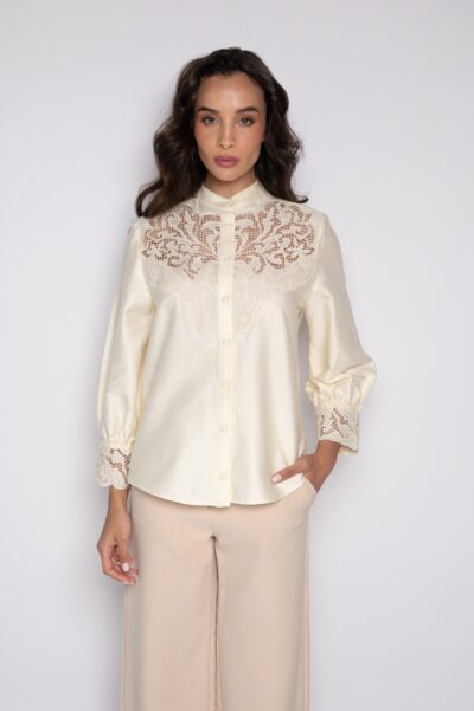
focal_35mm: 48
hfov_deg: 28.0
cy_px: 356
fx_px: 949
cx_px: 237
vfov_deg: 41.1
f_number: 8
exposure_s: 1/125
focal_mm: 48
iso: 400
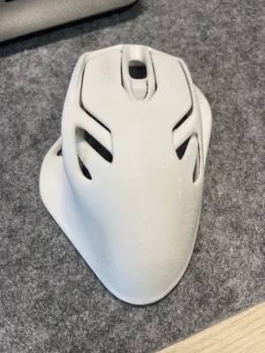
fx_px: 255
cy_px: 176
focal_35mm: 25
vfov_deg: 69.4
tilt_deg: -70.2
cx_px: 132
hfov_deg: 54.9
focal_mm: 5.1
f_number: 1.6
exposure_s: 1/100
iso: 64
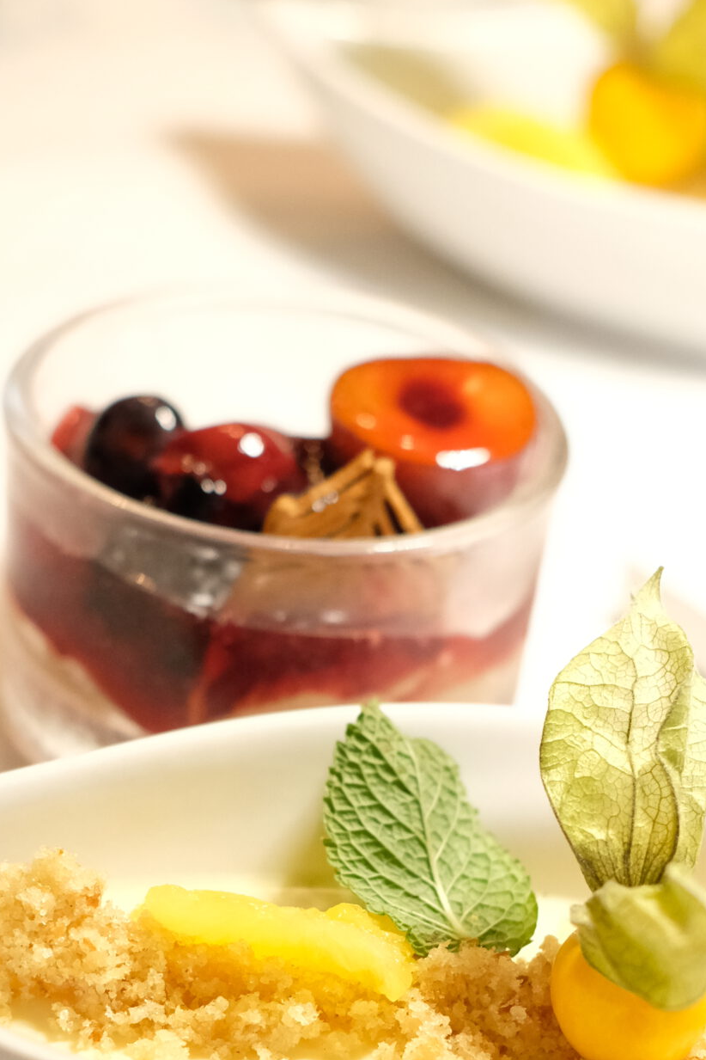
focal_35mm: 110
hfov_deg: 12.5
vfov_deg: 18.4
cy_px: 903
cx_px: 396
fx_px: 3236
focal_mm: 35
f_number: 2.5
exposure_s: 1/125
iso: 2000
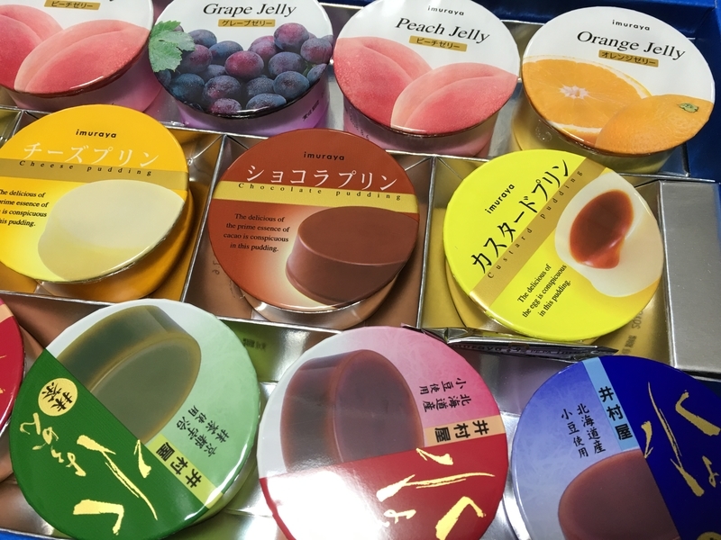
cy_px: 270
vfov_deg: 48.2
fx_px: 604
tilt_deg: -64.9
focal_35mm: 29
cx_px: 360
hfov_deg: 61.7
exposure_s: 1/15
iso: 25
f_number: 2.2
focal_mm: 4.15
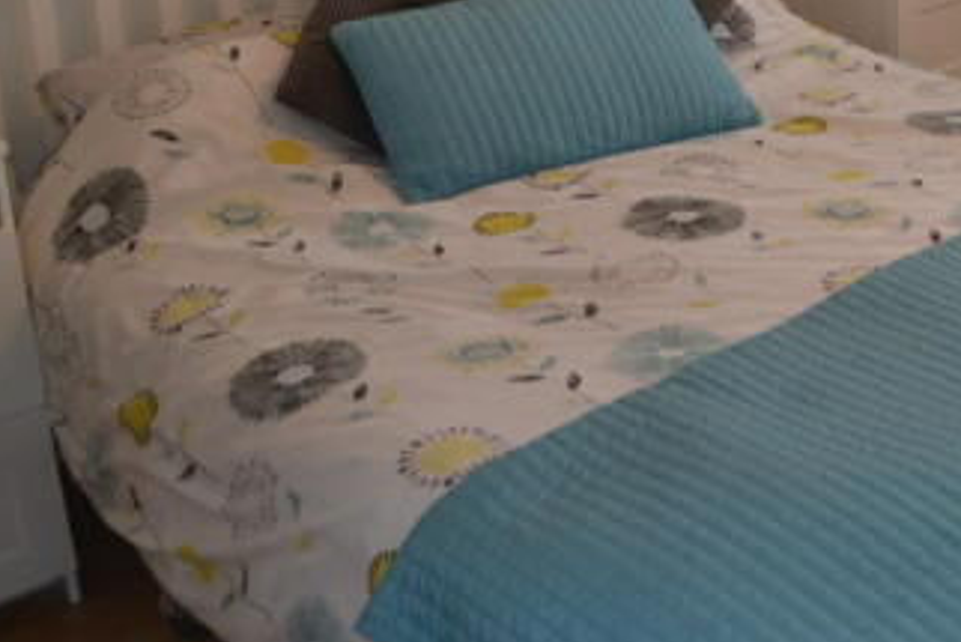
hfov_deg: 34.6
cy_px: 4
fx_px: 1469
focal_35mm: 55
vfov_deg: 23.6
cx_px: 825
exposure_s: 1/80
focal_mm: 18
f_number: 4
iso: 400
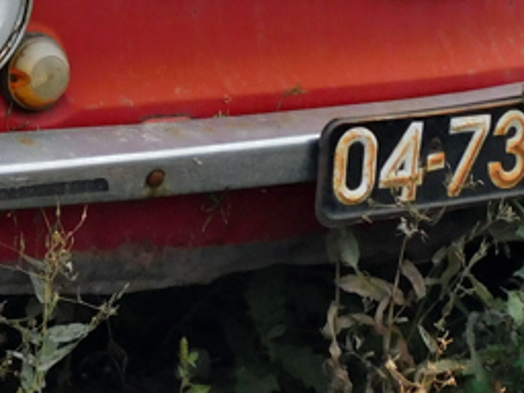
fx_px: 3194
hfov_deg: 9.3
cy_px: -235
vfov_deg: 6.9
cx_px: -47
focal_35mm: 211
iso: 160
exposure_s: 1/250
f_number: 4
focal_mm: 9
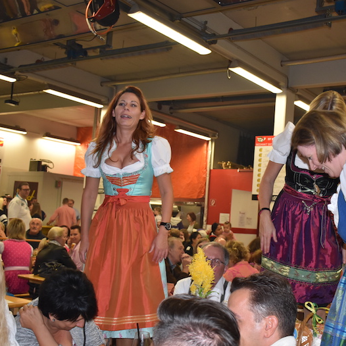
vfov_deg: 37.8
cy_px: 171
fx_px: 505
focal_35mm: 45
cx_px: 212
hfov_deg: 37.6
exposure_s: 1/60
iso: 800
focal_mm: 23
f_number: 4
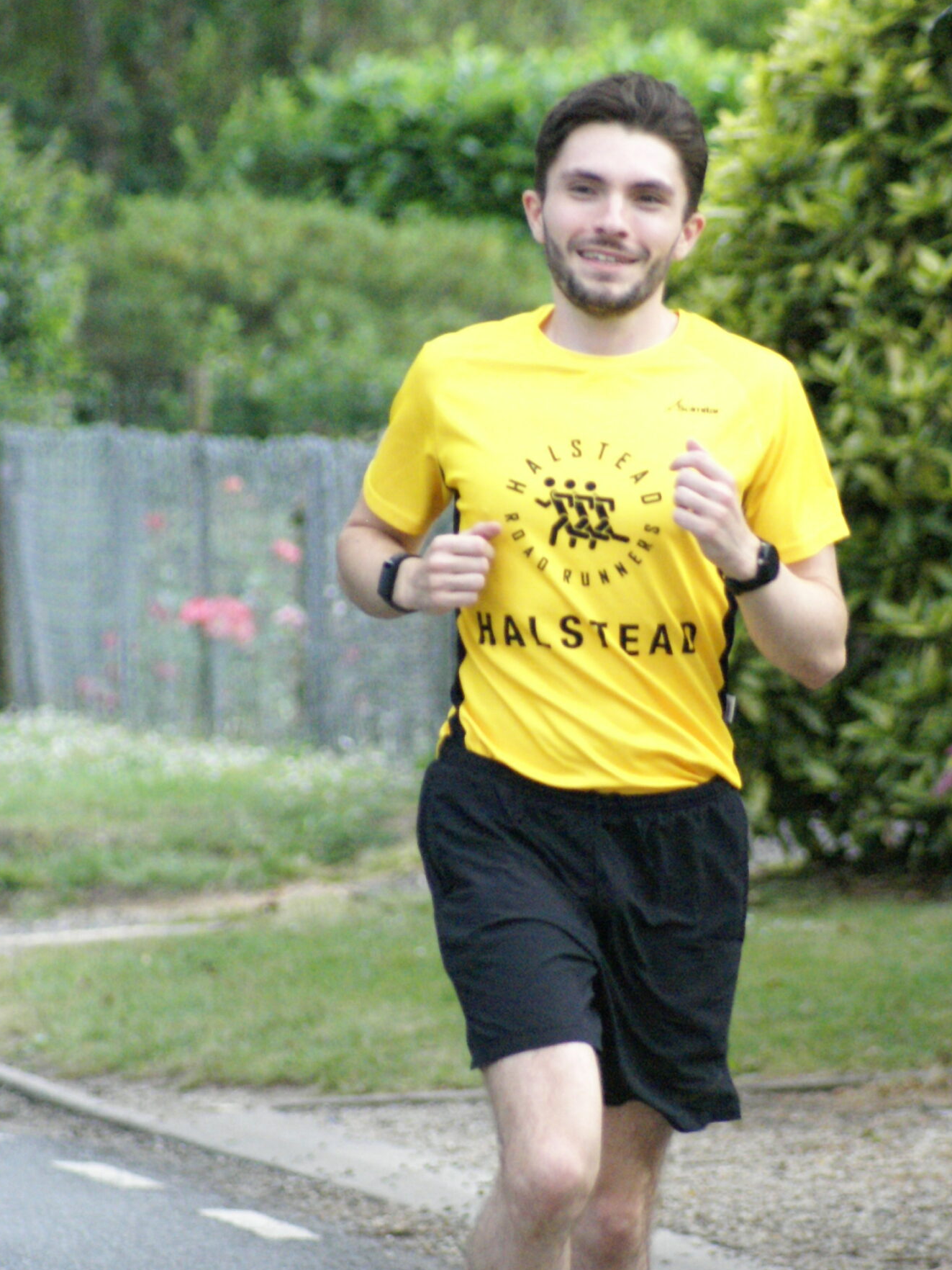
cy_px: 744
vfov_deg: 4.5
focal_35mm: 440
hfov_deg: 3.4
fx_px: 16134
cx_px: 571
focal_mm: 210
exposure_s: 1/400
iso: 1600
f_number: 5.6
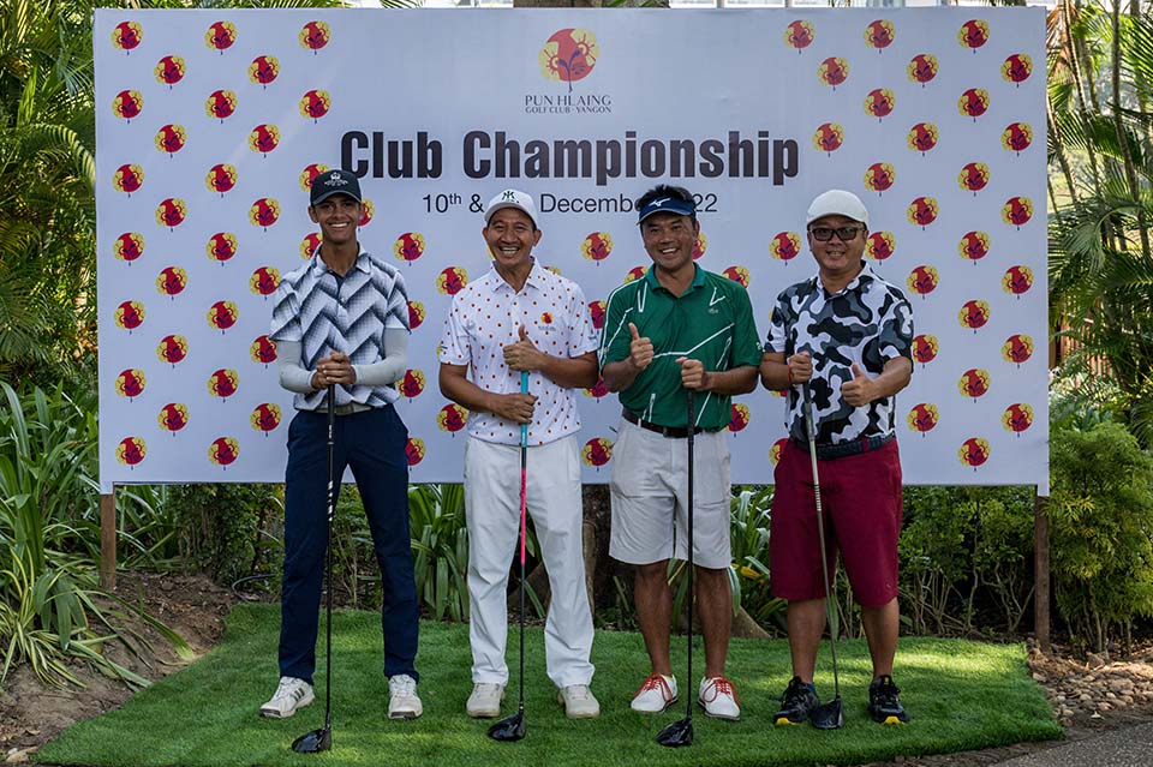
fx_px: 1152
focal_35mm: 36
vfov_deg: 36.8
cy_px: 384
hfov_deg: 53.2
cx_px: 576
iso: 500
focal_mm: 36
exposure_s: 1/400
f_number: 6.3
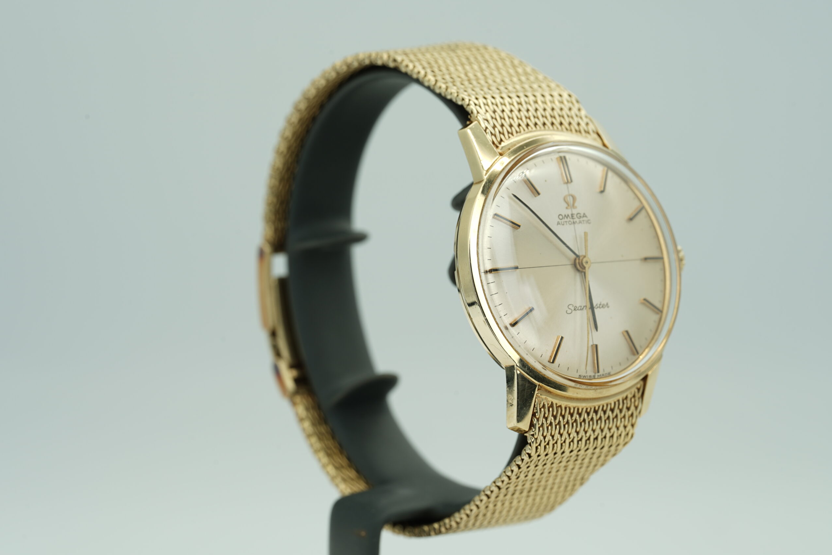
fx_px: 2450
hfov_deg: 19.3
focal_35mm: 106
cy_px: 277
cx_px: 419
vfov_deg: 12.9
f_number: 10
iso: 80
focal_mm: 105
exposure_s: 1/10
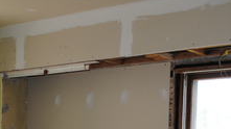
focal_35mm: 82
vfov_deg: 13.8
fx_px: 502
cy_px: 194
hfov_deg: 25.9
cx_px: 116
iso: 110
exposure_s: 1/125
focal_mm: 18
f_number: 3.5
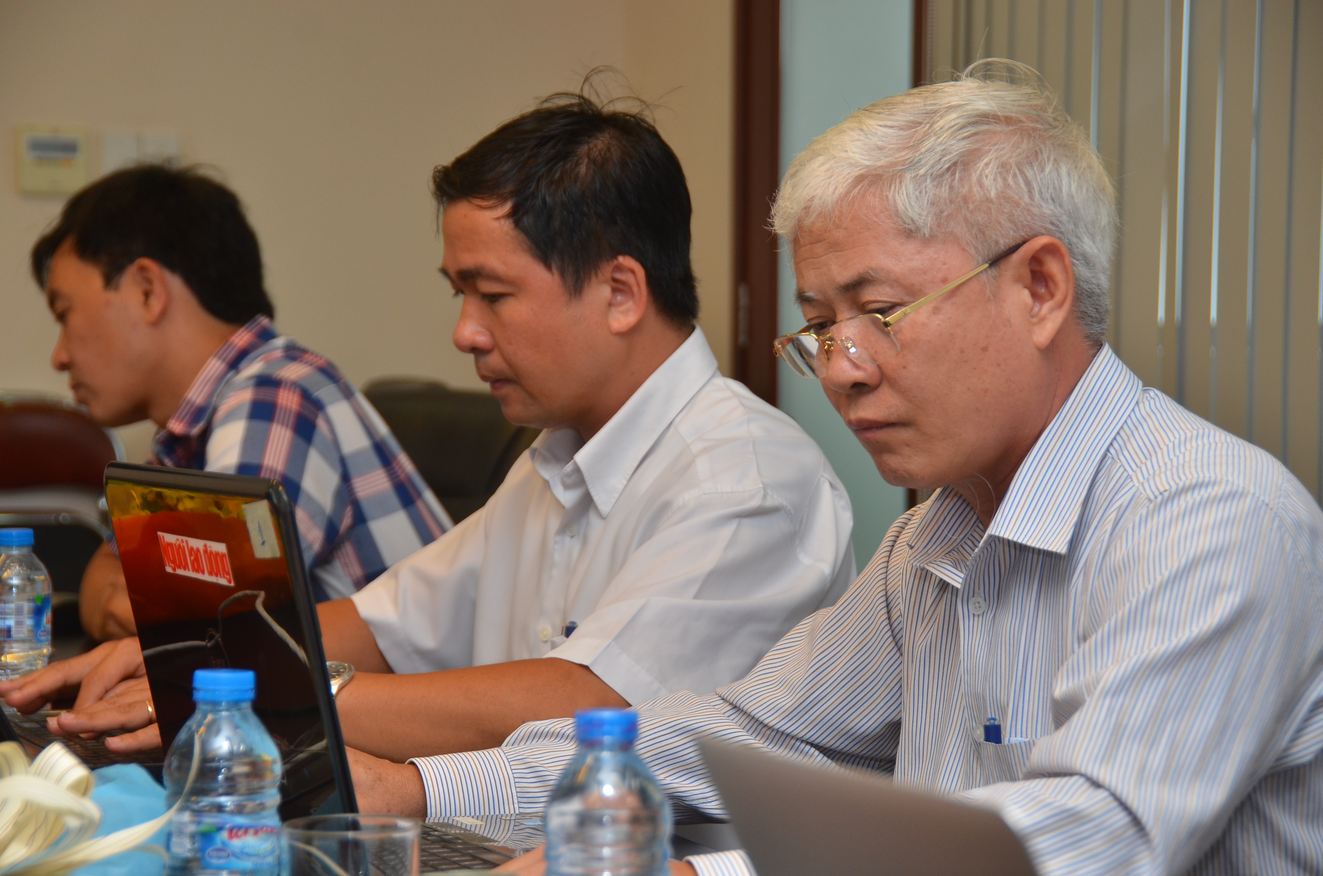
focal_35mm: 98
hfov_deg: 21.0
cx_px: 662
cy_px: 438
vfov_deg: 14.0
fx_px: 3576
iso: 400
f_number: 5
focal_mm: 65
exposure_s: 1/60
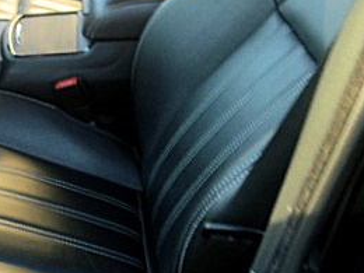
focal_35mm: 64
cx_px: 18
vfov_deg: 22.9
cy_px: 99
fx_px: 673
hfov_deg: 28.7
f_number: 2.6
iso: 100
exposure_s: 1/60
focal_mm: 4.65
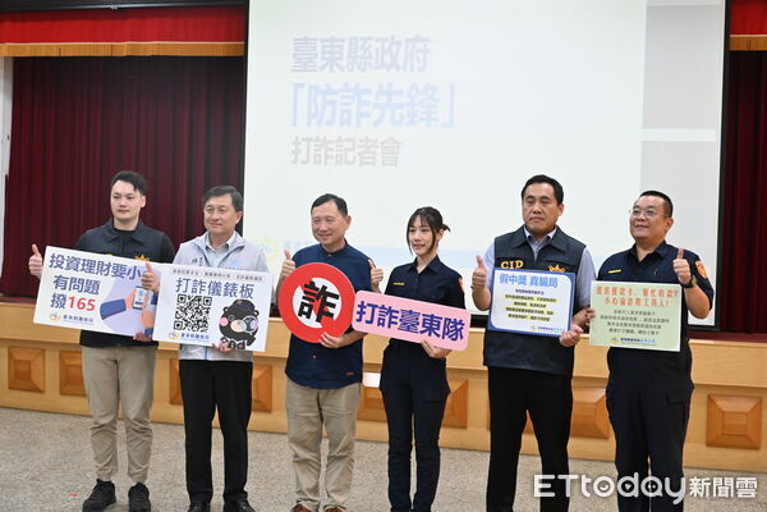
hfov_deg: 41.9
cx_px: 384
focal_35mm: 47
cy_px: 256
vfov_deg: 28.6
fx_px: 1001
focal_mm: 47
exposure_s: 1/100
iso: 3200
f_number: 5.3
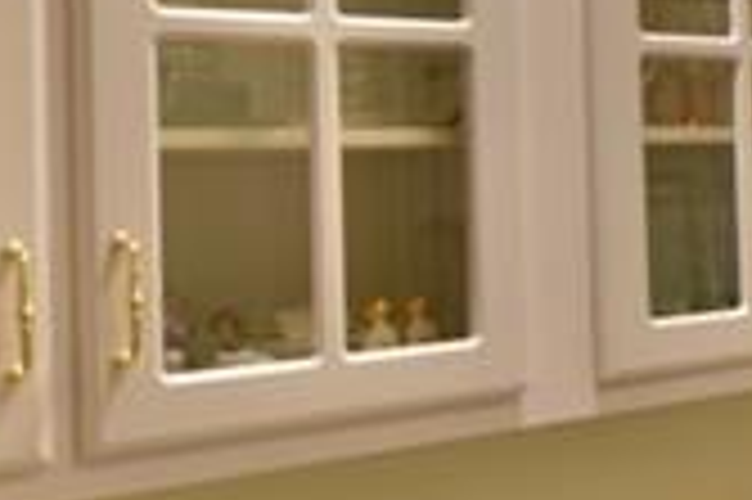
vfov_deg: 20.1
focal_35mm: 67
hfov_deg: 25.1
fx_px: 1398
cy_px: 128
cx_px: 1031
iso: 320
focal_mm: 14
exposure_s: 1/30
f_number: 2.8
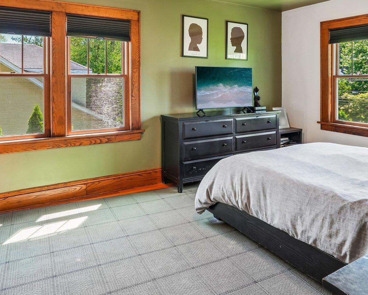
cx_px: 175
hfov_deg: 62.2
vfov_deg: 50.1
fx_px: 305
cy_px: 86
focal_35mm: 28
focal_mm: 16
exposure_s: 1/13
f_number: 8
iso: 400
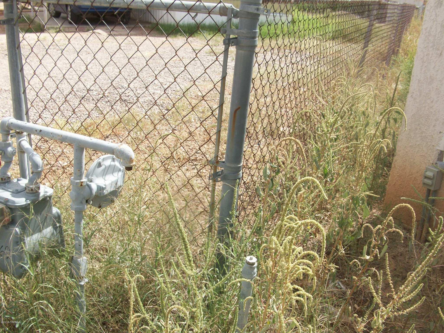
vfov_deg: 41.8
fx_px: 436
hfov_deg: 54.0
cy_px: 166
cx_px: 222
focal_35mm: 34
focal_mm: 5.7
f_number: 5.5
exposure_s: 1/224
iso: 64
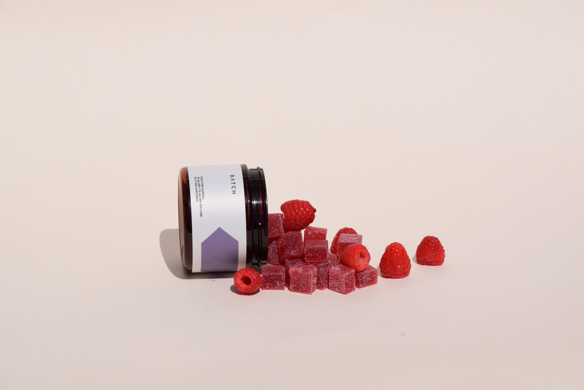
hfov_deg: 17.1
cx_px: 292
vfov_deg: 11.4
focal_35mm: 120
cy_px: 195
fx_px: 1947
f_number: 14
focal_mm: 80
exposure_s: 1/800
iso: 200
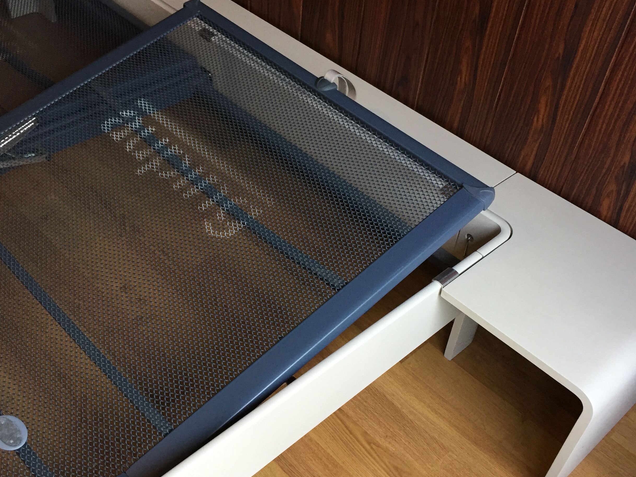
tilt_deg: -45.9
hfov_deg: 47.9
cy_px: 279
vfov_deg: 36.7
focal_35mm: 39
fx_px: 717
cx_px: 316
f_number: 2.2
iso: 80
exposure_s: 1/33
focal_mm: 4.15
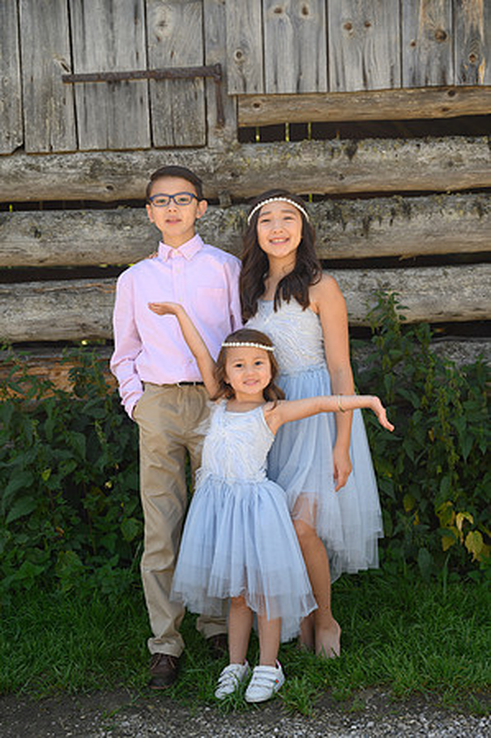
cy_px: 369
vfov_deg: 37.6
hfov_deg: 25.5
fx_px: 1087
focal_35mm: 53
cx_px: 246
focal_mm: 53
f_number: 5
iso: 160
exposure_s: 1/100
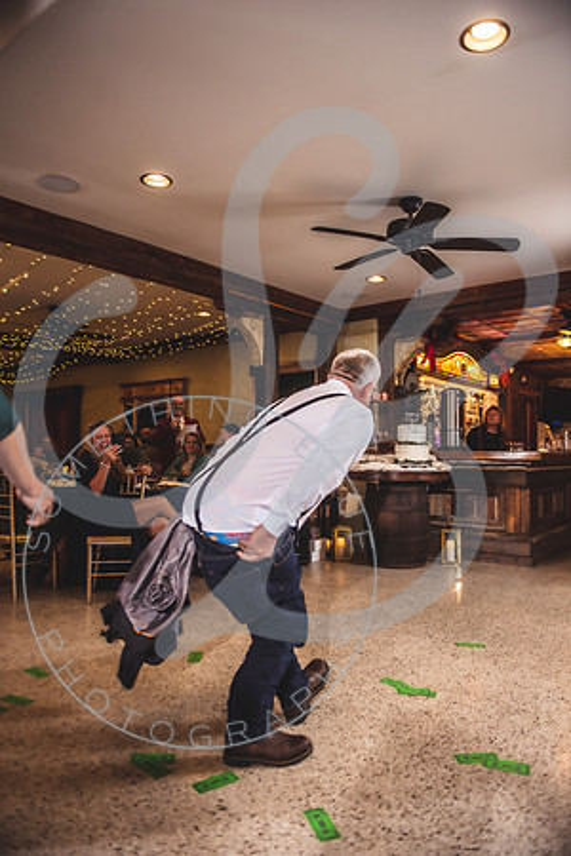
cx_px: 286
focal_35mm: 24
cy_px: 428
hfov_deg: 53.1
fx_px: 571
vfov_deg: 73.7
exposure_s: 1/100
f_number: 2.8
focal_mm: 24
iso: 100
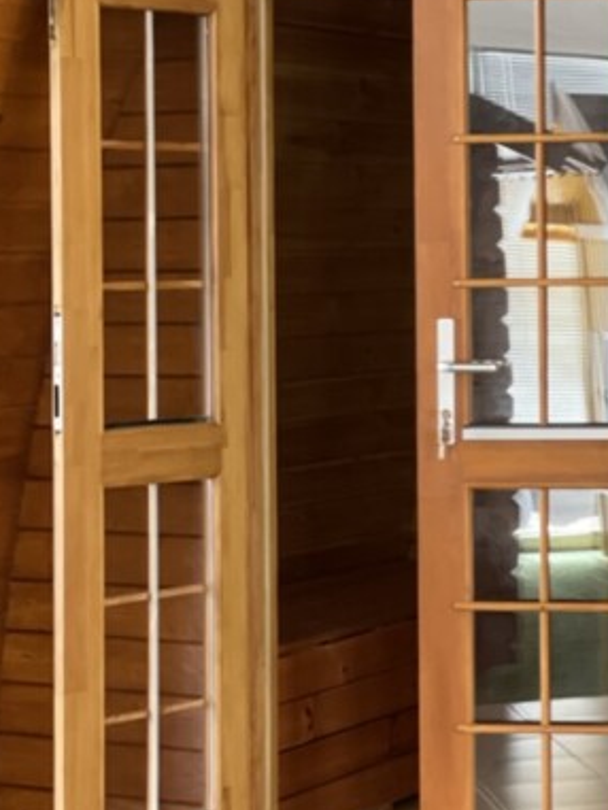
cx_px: 589
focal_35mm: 109
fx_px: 2551
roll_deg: +0.5
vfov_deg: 18.0
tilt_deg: -0.2
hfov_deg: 13.4
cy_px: 277
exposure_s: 1/74
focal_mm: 6
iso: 250
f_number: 2
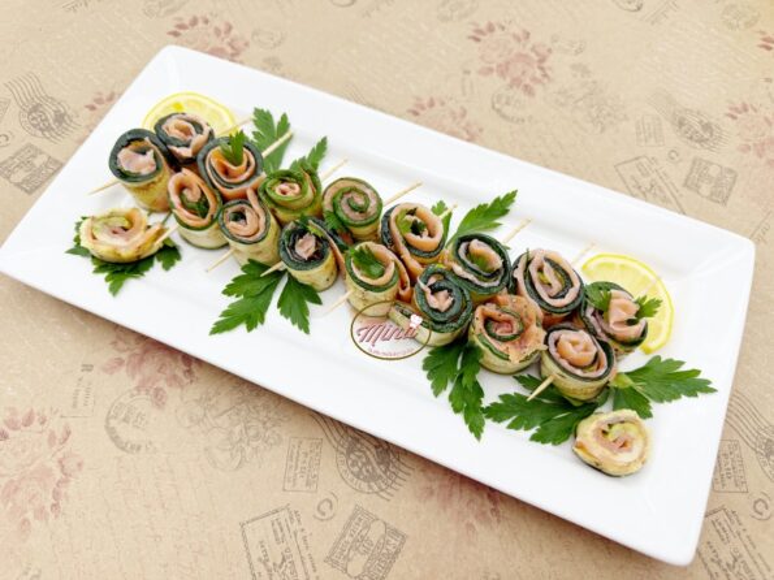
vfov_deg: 56.8
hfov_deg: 71.6
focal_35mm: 24
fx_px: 537
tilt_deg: -65.7
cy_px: 290
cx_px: 387
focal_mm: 6.76
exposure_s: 1/532
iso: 80
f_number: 1.78
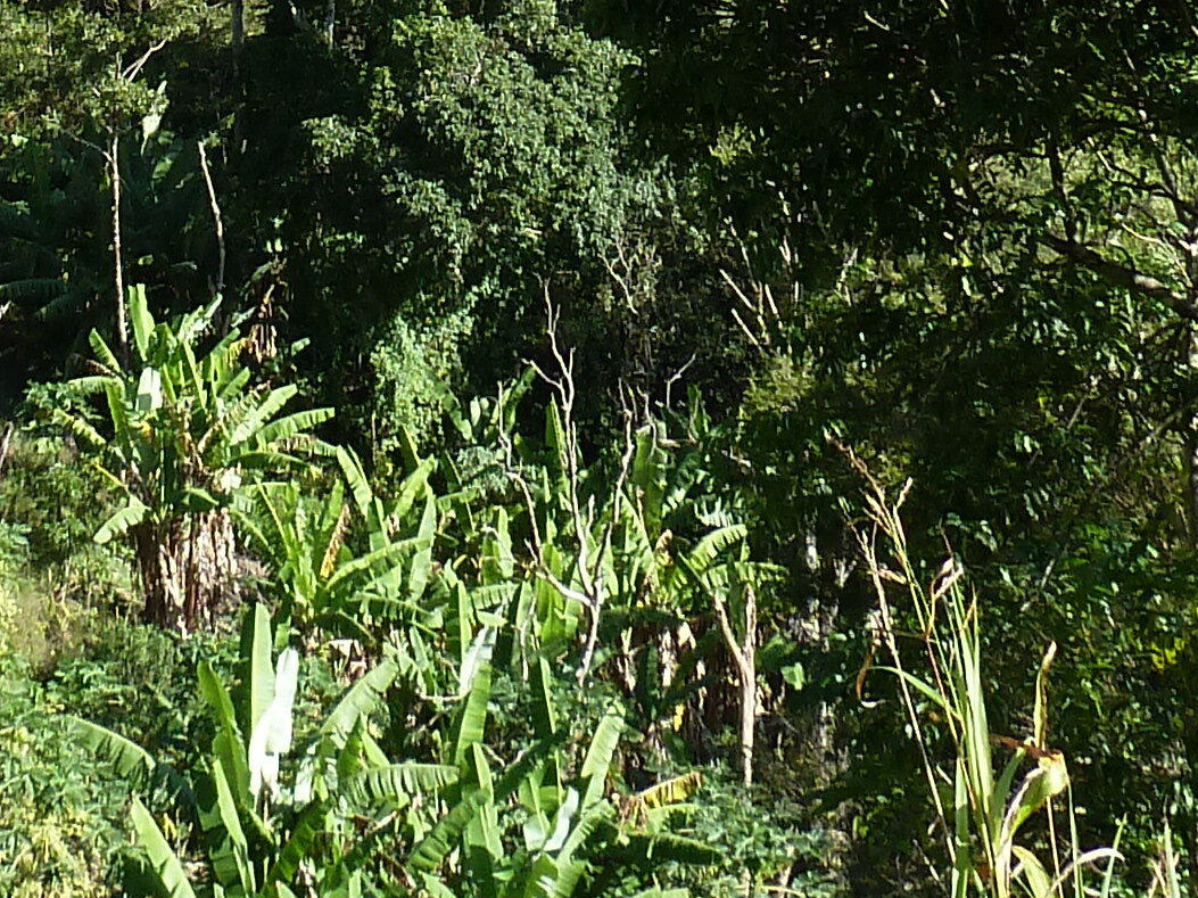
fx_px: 3287
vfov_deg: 13.7
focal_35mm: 95
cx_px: 264
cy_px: -788
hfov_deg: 20.5
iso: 80
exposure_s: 1/200
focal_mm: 4.1
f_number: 4
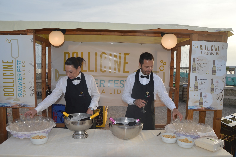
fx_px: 177
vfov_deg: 47.8
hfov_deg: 67.4
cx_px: 118
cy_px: 78
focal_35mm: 27
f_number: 6.3
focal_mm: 18
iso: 100
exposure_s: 1/200
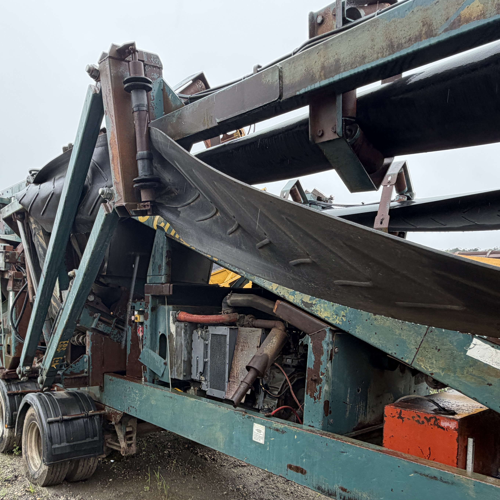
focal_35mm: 26
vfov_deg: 60.0
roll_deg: -0.3
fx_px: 425
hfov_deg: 60.7
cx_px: 216
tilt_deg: +4.5
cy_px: 319
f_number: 2.2
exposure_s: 1/168
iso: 40
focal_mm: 2.22
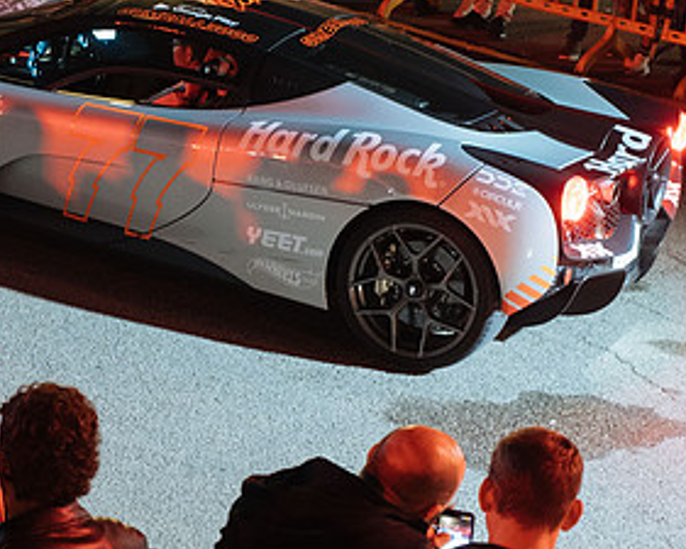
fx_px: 2397
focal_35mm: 118
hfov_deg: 16.2
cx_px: 157
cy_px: 201
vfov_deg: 13.1
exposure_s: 1/8
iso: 1600
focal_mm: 38.8
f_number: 3.2
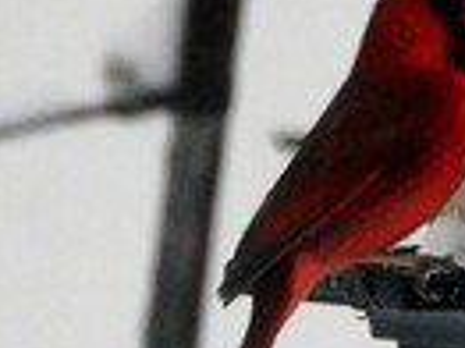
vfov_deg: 0.7
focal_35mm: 2060
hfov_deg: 1.0
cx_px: 490
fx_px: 27647
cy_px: 259
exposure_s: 1/30
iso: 800
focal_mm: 80.6
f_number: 5.6
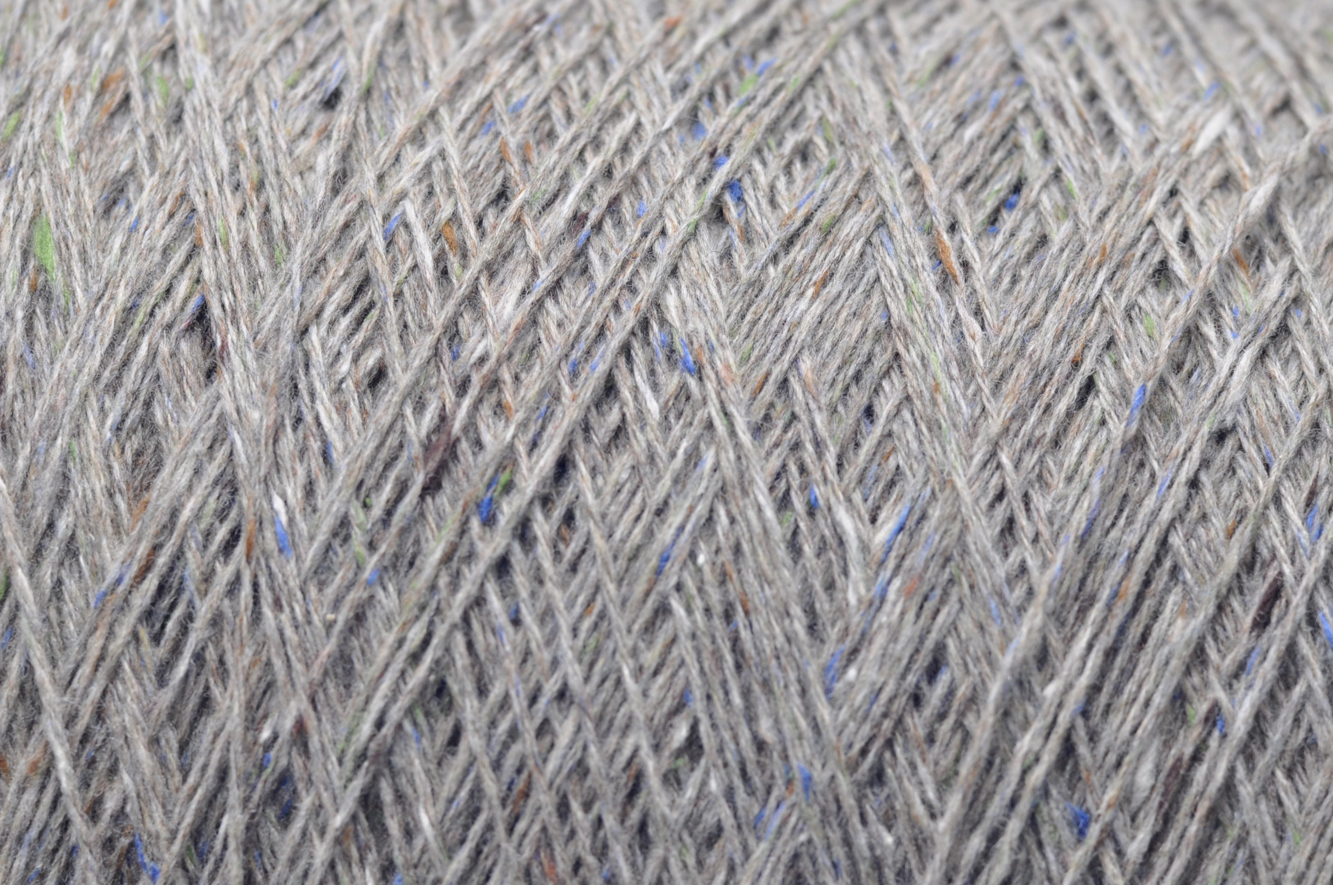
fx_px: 2774
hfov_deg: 27.0
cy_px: 442
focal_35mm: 75
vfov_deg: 18.1
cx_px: 666
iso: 200
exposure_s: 1/125
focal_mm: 50
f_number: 1.4
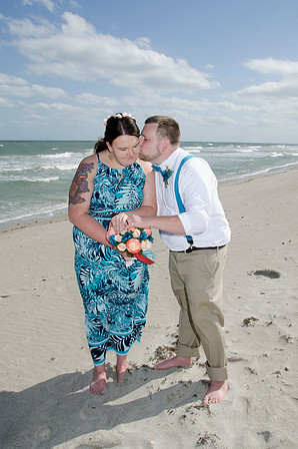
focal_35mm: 30
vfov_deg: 62.0
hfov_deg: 43.4
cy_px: 224
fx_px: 374
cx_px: 149
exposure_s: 1/250
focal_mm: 20
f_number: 10
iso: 100
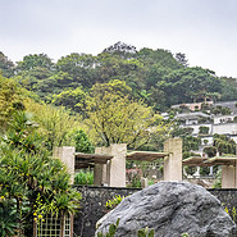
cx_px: 192
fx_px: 620
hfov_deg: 21.4
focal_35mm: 80
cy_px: 178
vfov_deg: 21.5
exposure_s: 1/80
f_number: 8
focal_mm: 30
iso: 720
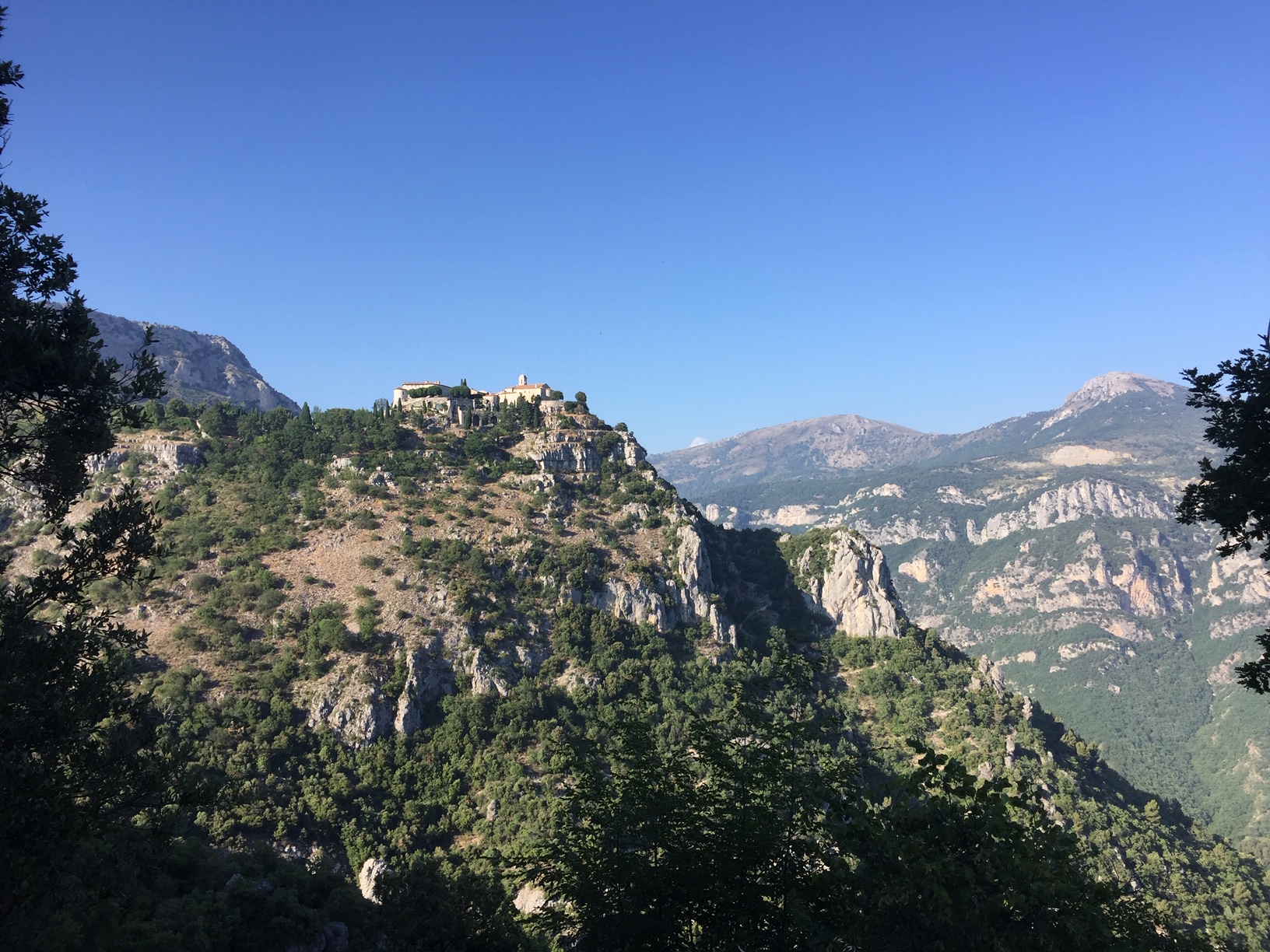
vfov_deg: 48.2
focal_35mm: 29
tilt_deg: +3.3
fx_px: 1064
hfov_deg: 61.7
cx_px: 635
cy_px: 476
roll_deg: +0.3
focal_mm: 4.15
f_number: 2.2
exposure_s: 1/1068
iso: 32
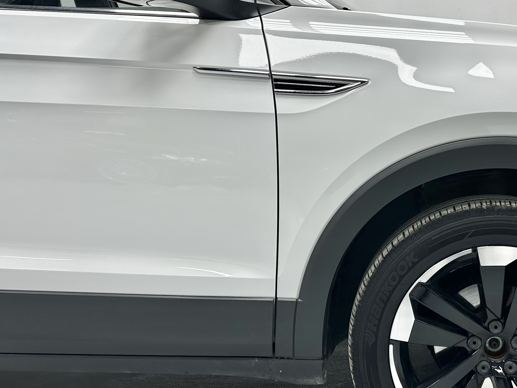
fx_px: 612
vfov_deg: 35.1
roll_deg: +1.1
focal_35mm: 41
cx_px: 383
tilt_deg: -6.4
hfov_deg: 44.4
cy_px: 182
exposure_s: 1/170
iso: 64
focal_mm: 6.86
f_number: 1.78
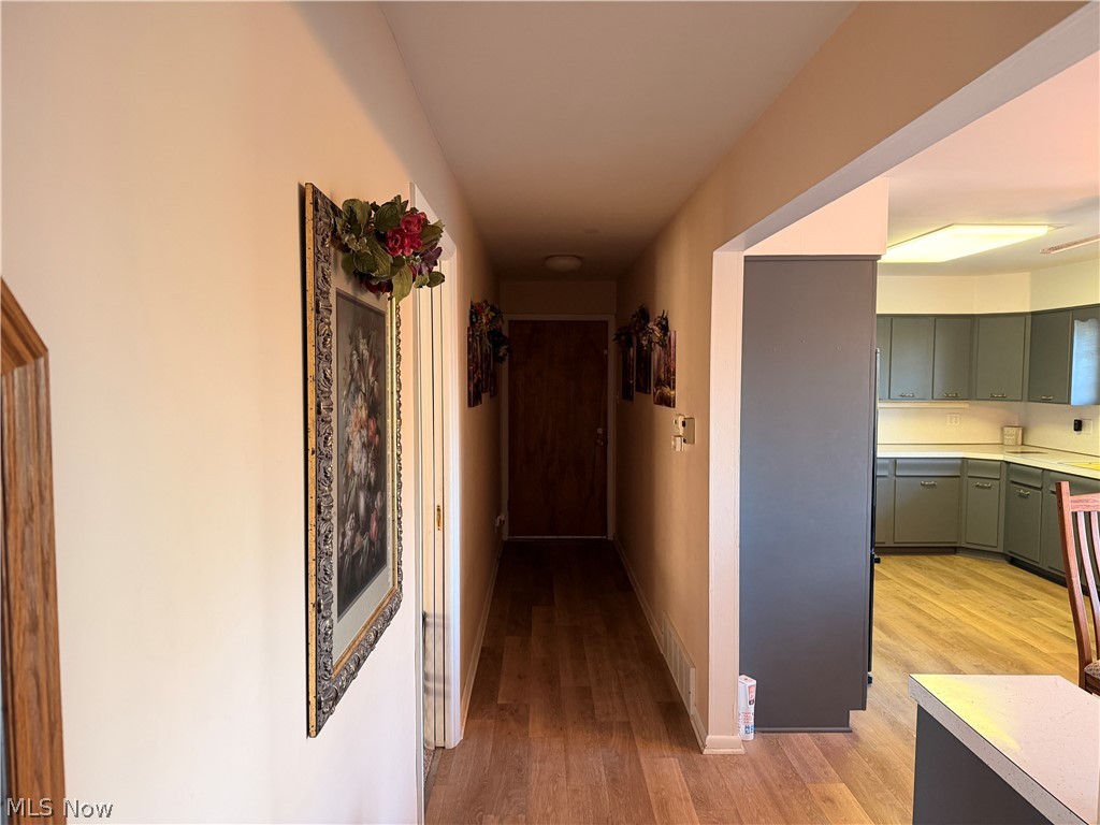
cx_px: 550
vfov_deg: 56.8
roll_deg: +1.2
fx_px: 763
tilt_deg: -0.8
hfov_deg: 71.6
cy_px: 412
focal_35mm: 24
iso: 320
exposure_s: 1/60
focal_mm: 6.76
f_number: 1.78
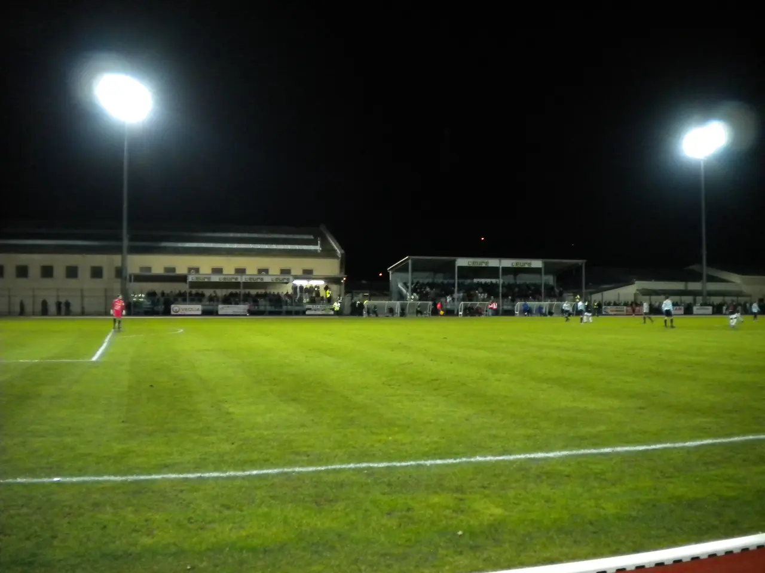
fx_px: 773
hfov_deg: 52.6
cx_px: 382
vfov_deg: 40.7
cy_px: 286
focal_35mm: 35
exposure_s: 1/30
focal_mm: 6.3
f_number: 3.1
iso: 400
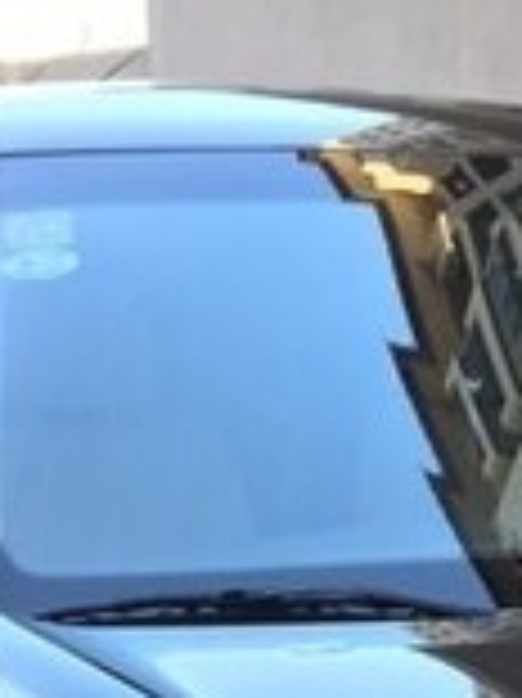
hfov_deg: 15.8
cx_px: 382
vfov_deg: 18.2
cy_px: 1112
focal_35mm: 93
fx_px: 1872
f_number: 2.2
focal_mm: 4.15
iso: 50
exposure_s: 1/100
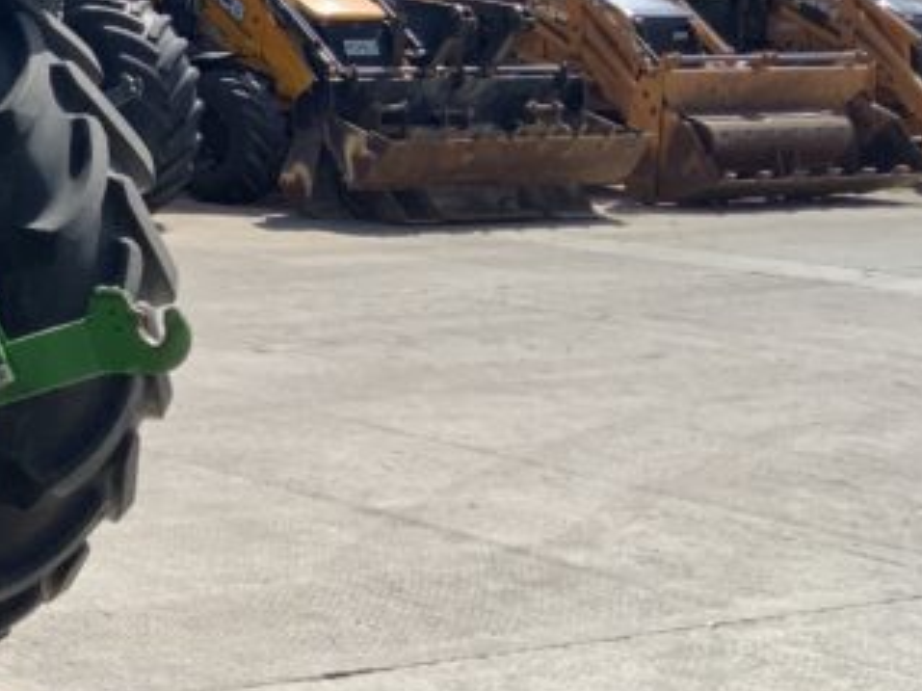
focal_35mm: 93
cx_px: -543
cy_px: 35
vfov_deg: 15.6
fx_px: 2476
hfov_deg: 18.2
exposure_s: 1/1626
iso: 16
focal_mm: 3
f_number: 1.8
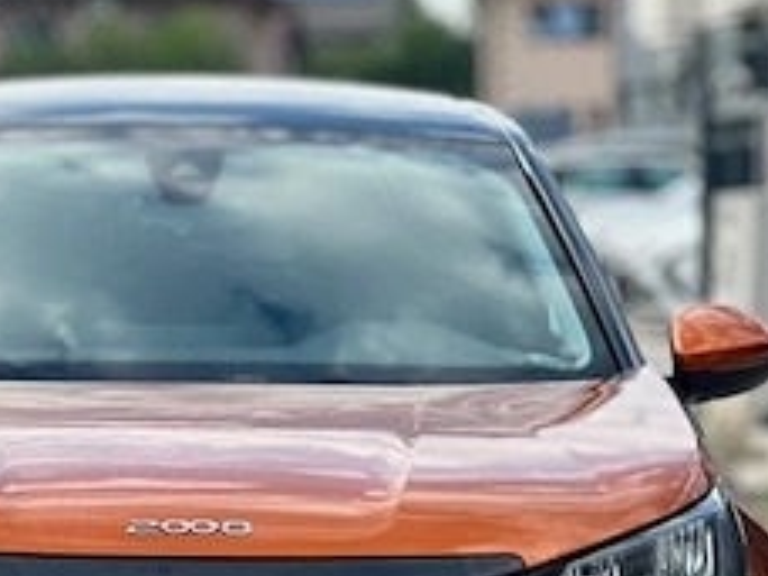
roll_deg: +0.7
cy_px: 549
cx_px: 185
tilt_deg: -4.7
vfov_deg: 7.3
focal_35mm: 203
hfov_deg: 9.7
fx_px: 4504
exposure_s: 1/213
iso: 25
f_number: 2.8
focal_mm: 9
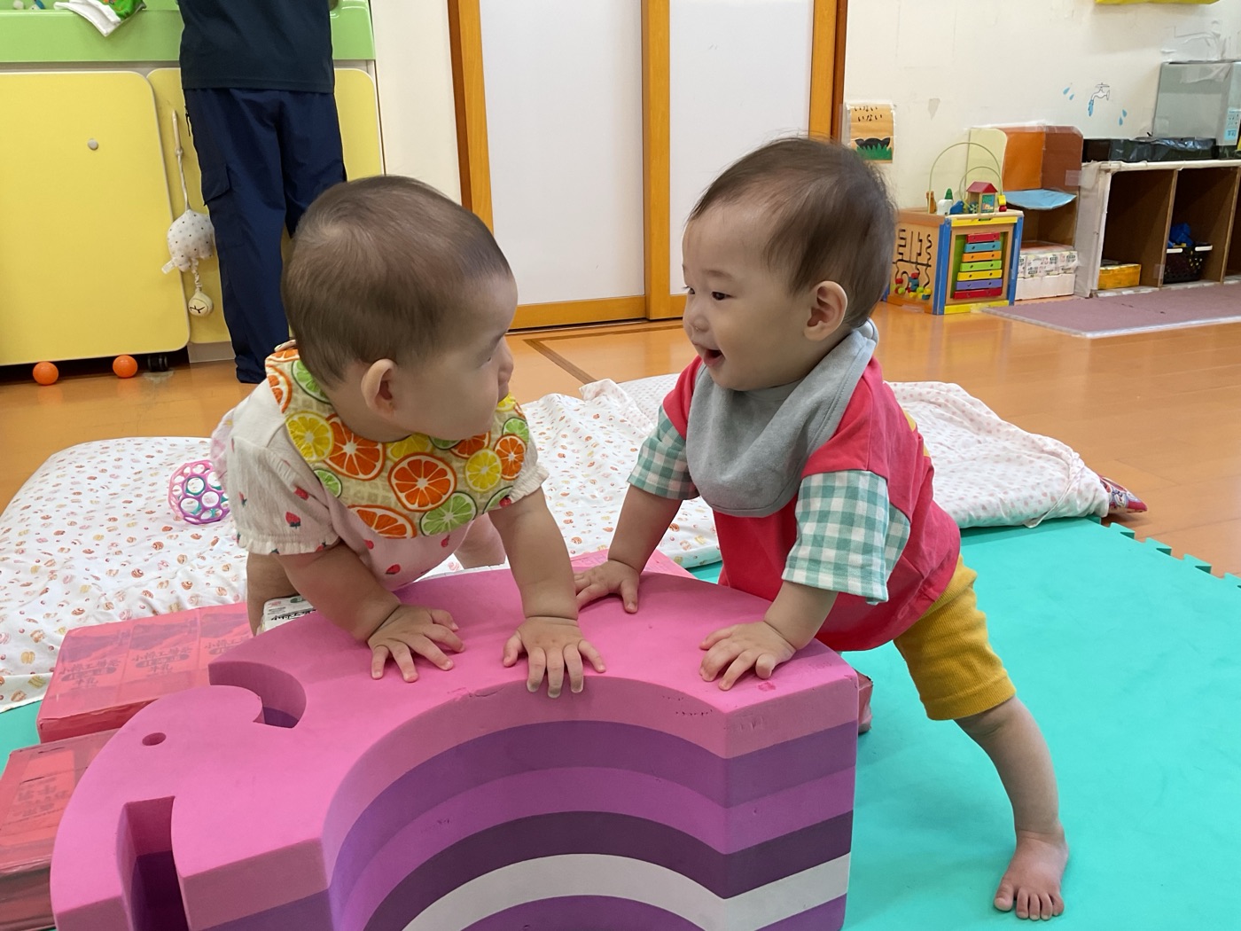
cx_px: 620
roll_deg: +2.1
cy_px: 466
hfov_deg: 61.7
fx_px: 1040
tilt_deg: -16.7
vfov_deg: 48.2
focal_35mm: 29
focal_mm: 3
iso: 64
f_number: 1.8
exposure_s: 1/120
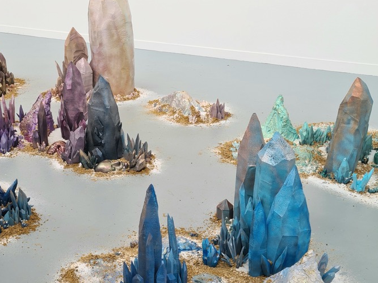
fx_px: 546
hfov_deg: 37.4
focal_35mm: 50
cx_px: 104
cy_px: 204
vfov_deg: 28.8
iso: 50
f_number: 1.8
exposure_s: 1/141
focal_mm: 5.4
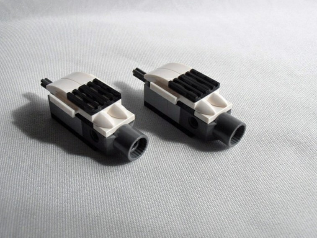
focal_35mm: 44
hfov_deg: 42.9
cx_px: 148
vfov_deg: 32.9
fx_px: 403
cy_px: 118
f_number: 3.9
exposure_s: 1/640
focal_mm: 6.61
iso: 80
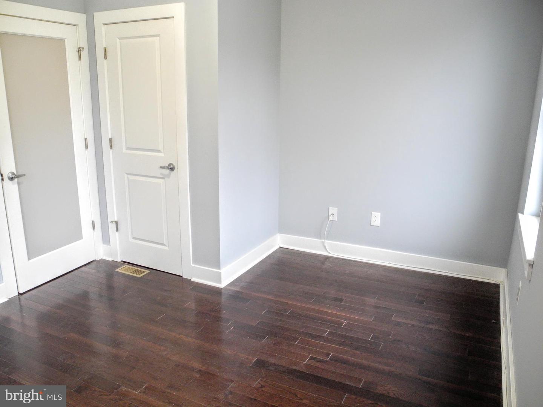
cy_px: 204
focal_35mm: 28
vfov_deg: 49.7
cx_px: 272
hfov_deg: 63.4
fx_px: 439
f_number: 2.8
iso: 400
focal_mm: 6
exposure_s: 1/25.7
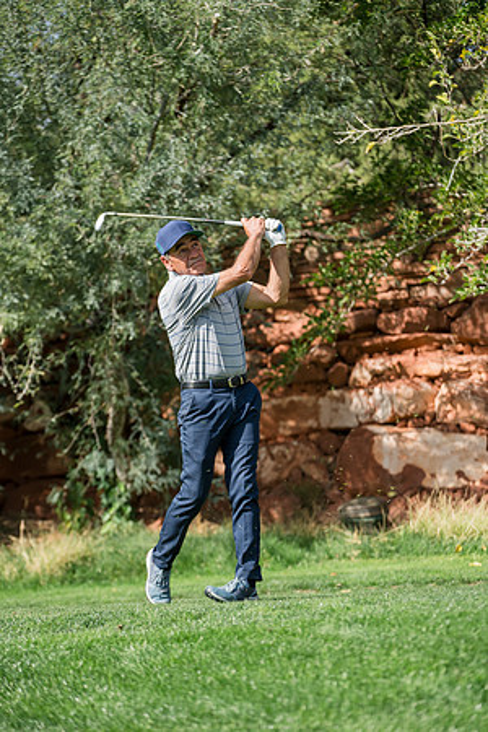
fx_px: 1769
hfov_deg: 15.7
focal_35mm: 87
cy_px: 366
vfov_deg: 23.4
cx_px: 244
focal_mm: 87
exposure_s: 1/2000
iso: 250
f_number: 2.8
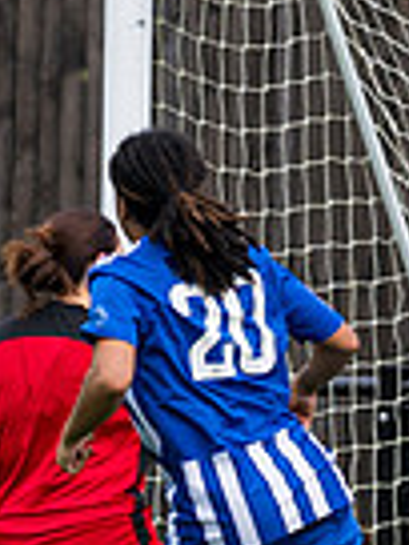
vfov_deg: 1.3
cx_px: 353
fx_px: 24072
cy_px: 1162
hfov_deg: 1.0
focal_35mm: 1528
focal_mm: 135
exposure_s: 1/4000
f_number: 2.7
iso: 200
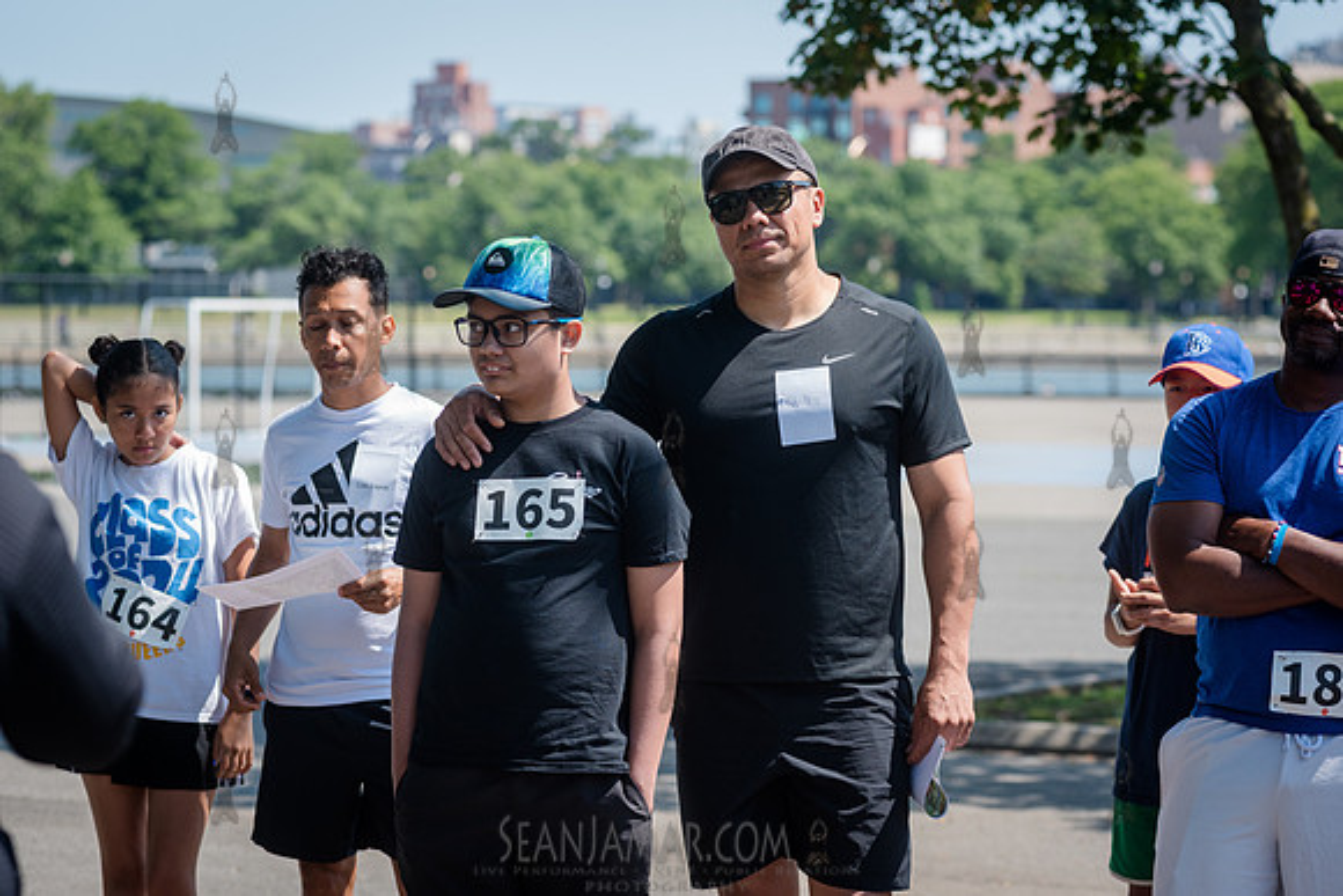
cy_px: 448
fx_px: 4478
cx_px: 672
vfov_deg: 11.4
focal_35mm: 120
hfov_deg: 17.1
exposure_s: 1/1250
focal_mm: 120
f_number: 5
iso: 500
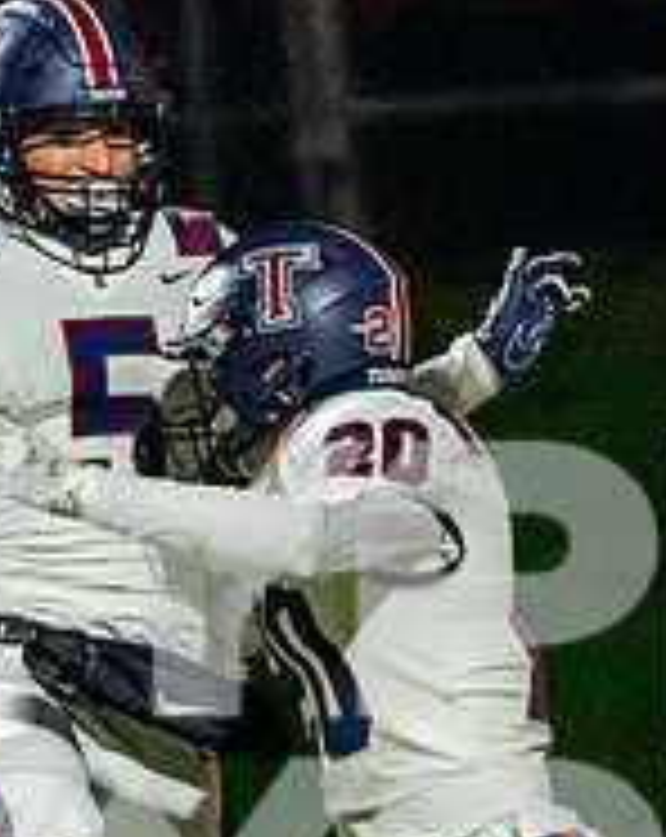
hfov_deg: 1.2
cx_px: 510
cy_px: 920
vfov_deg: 1.5
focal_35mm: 1278
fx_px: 31592
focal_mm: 200
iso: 1600
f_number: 2.8
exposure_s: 1/1000
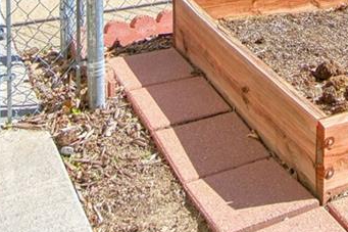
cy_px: -274
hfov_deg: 26.1
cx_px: 313
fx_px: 725
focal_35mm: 75
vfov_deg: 14.2
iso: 500
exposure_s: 1/2000
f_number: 4
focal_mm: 16
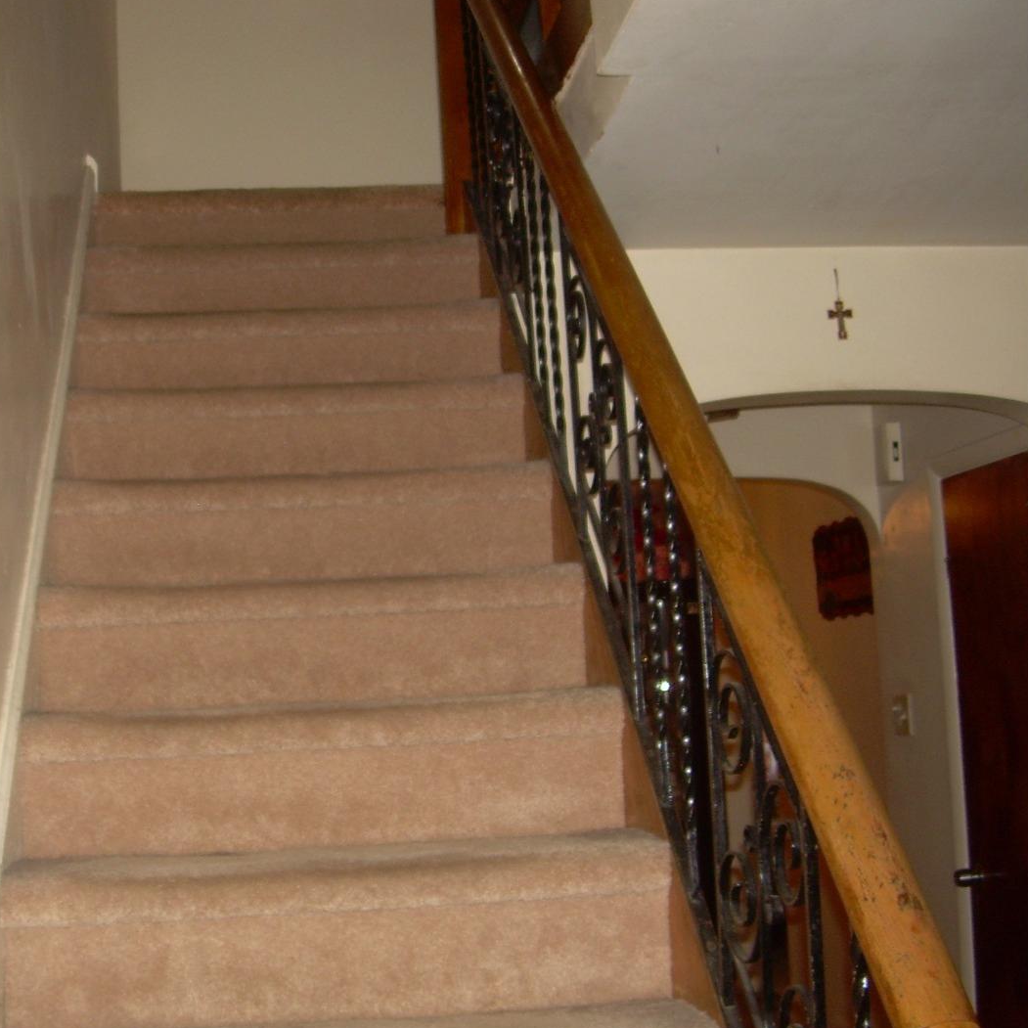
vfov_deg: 36.8
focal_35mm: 46
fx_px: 1546
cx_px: 331
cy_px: 506
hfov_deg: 36.4
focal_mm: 6.3
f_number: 2.8
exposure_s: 1/60
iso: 100
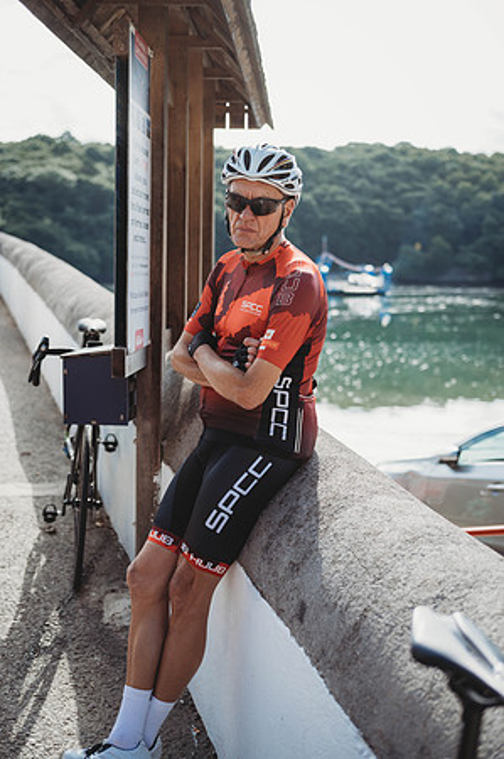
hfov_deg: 33.3
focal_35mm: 40
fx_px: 842
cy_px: 380
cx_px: 252
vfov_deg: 48.5
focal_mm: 40
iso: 100
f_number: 2.5
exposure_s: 1/1250
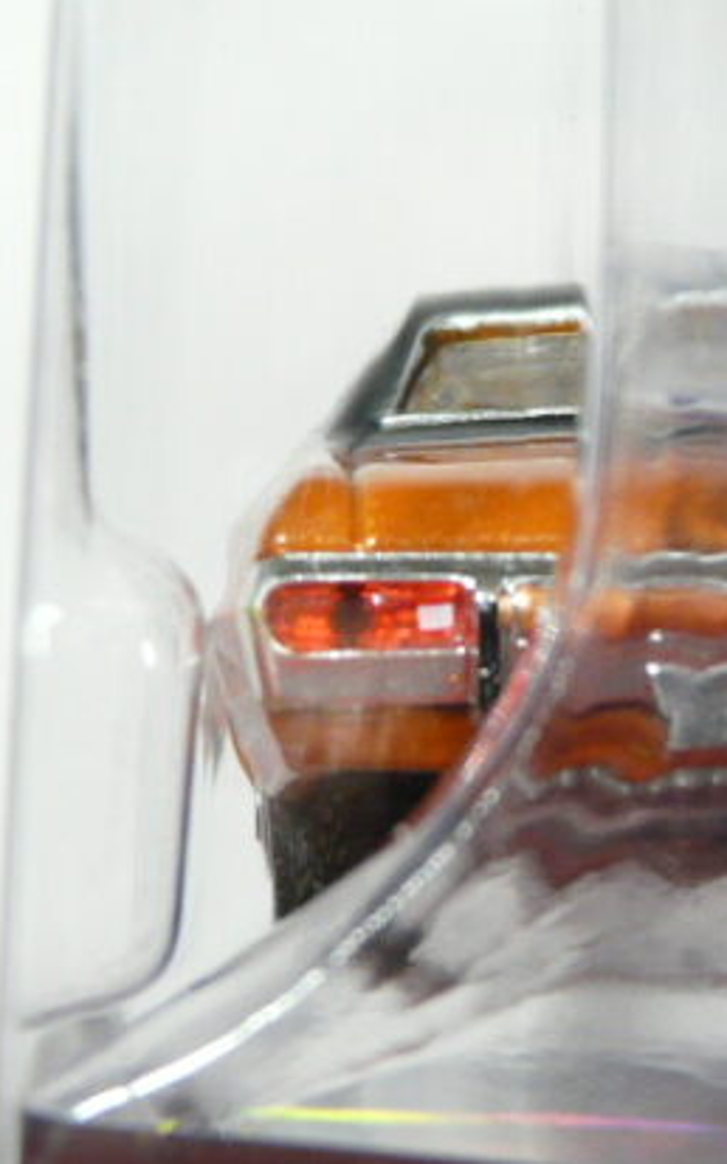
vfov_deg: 7.8
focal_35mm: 268
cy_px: 586
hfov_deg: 4.9
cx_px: 724
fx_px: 8499
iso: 200
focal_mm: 18
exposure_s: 1/20
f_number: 3.6
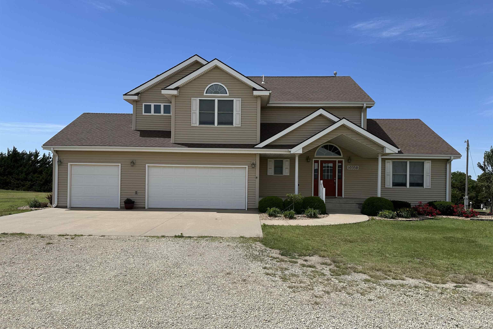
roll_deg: -1.2
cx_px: 246
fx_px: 342
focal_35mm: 25
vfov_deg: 51.3
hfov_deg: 71.5
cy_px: 175
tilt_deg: +2.2
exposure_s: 1/5848
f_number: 1.78
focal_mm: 6.86
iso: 80
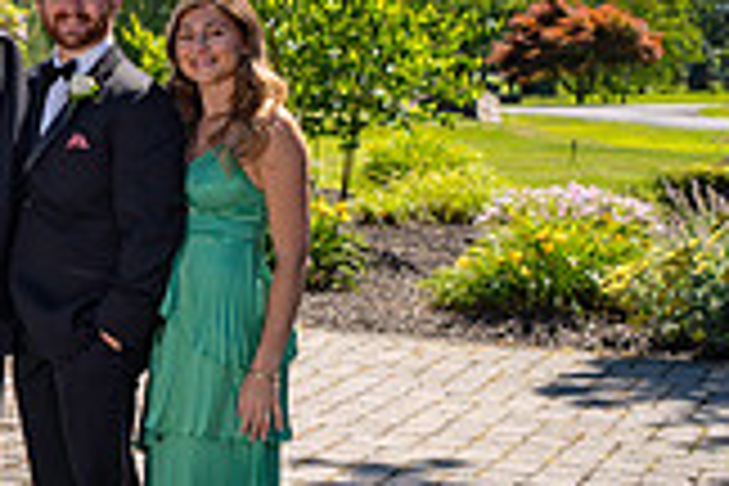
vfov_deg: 14.7
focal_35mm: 93
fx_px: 1883
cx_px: -351
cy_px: 144
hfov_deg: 19.3
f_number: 3.2
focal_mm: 26
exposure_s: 1/2500
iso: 100
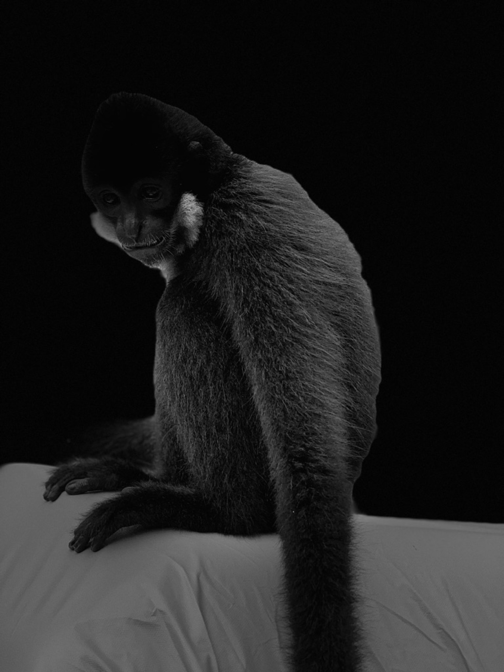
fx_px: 1009
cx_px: 252
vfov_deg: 36.8
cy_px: 336
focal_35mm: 52
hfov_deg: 28.0
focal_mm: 6
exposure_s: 1/122
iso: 64
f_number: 2.4
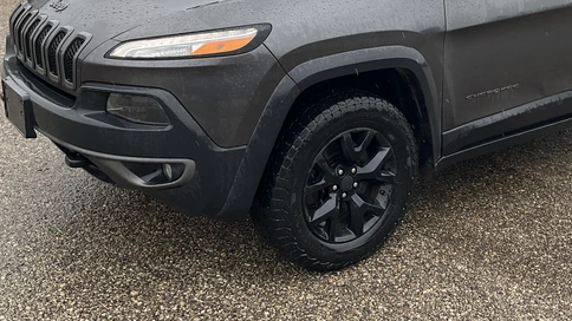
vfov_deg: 23.9
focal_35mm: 49
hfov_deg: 41.9
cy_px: 53
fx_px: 743
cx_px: 346
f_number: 1.8
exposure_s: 1/124
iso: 20
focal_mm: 3
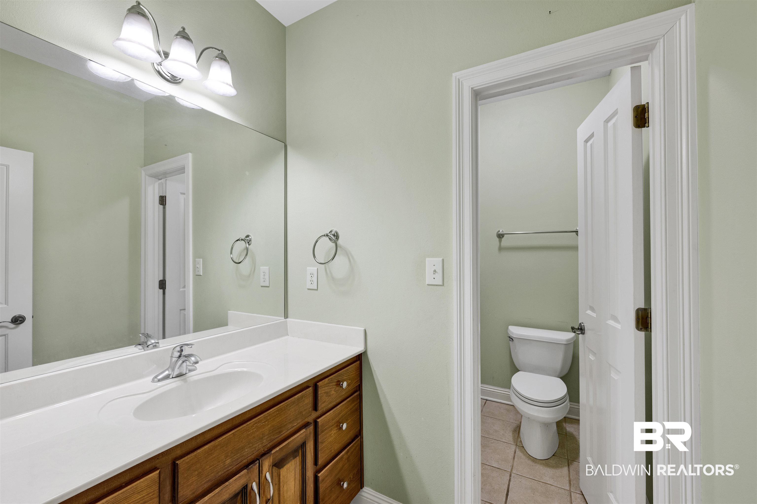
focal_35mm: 14
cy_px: 252
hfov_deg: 102.3
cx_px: 378
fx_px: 305
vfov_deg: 79.2
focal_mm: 14.5
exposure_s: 1/13
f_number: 11
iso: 400
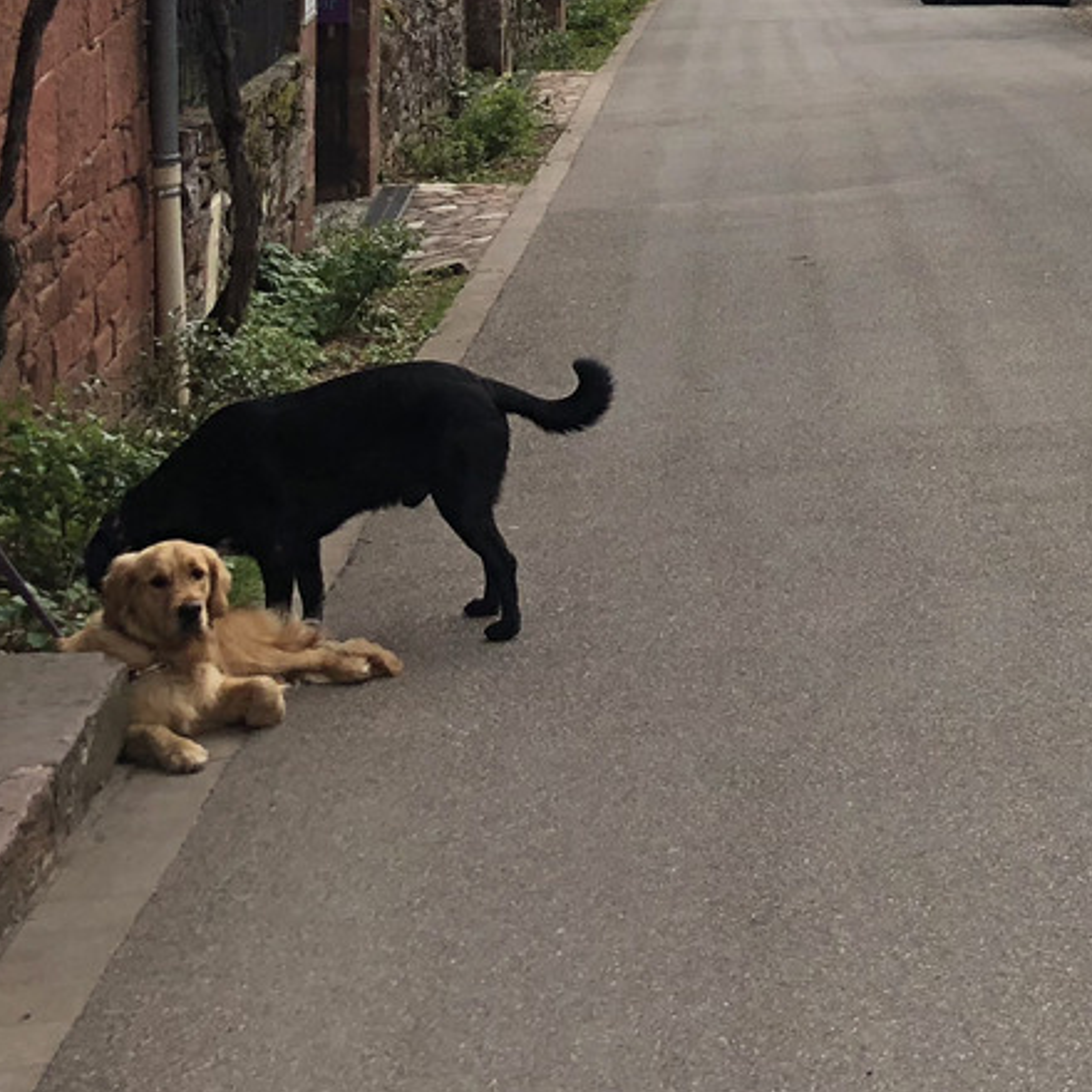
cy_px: -268
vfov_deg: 18.2
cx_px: 1477
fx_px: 3212
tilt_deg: -2.4
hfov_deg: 17.9
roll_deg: +0.7
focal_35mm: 90
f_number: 1.8
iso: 20
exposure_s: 1/1143
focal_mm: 4
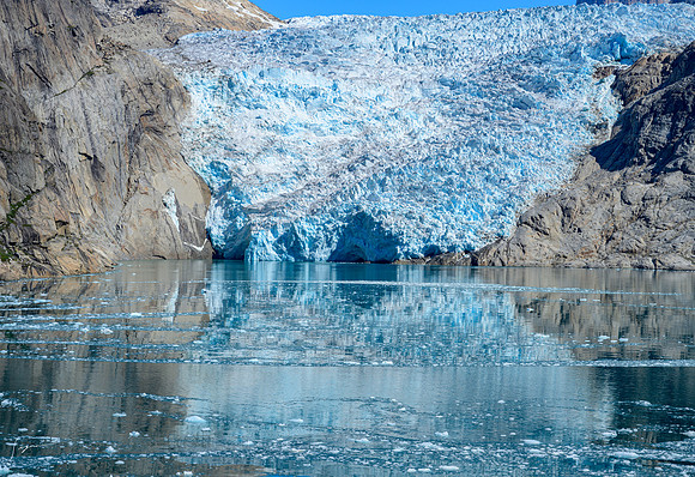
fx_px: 1464
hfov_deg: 26.7
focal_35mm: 75
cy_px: 238
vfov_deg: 18.5
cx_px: 346
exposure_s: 1/100
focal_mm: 70
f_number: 11
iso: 90
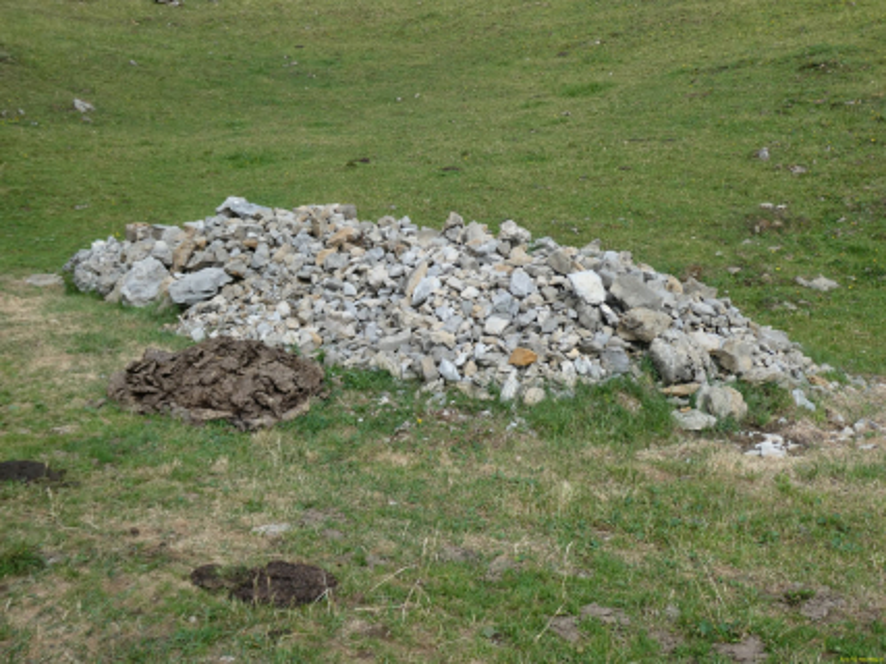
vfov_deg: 35.9
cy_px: 332
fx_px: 1024
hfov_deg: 46.8
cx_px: 443
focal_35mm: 40
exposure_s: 1/500
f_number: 3.8
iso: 80
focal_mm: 7.2
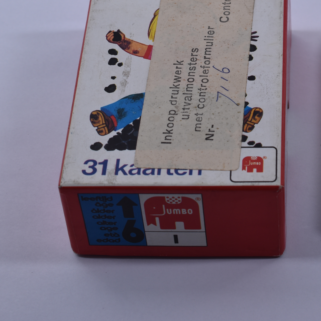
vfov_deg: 15.9
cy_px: 108
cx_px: 308
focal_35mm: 109
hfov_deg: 15.7
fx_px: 1144
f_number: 10
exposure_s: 1/125
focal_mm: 40
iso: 100
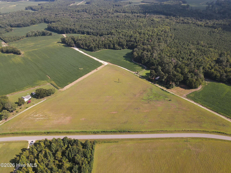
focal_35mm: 24
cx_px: 116
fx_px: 160
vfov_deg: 56.8
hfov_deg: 71.6
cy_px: 86
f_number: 2.8
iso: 100
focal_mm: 4.5
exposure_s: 1/350
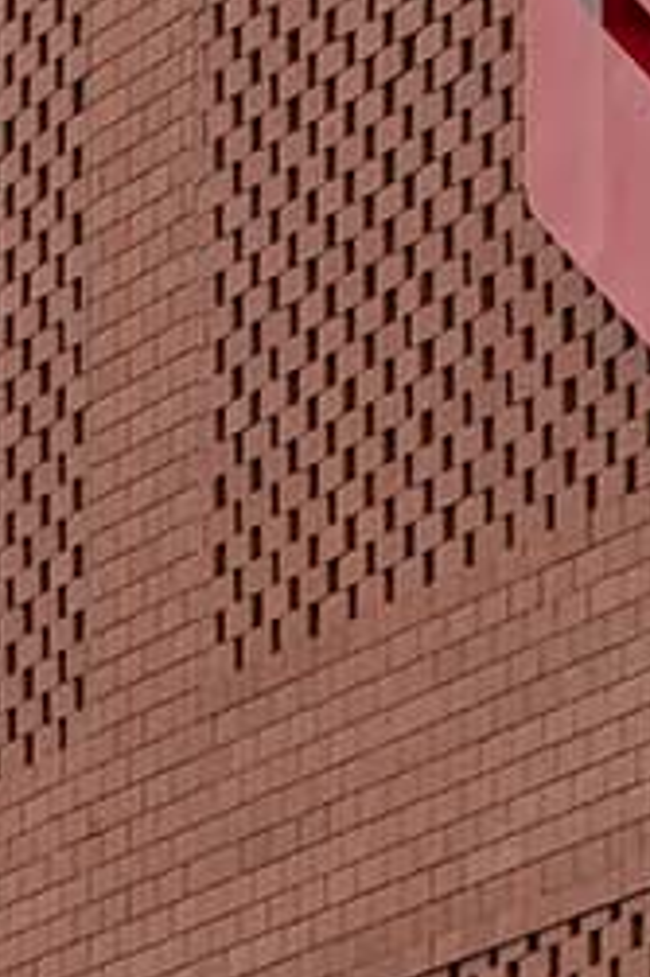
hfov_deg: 3.4
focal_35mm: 402
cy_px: -1312
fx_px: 10902
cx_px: 1195
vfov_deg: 5.0
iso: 320
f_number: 8
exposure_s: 1/500
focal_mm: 70
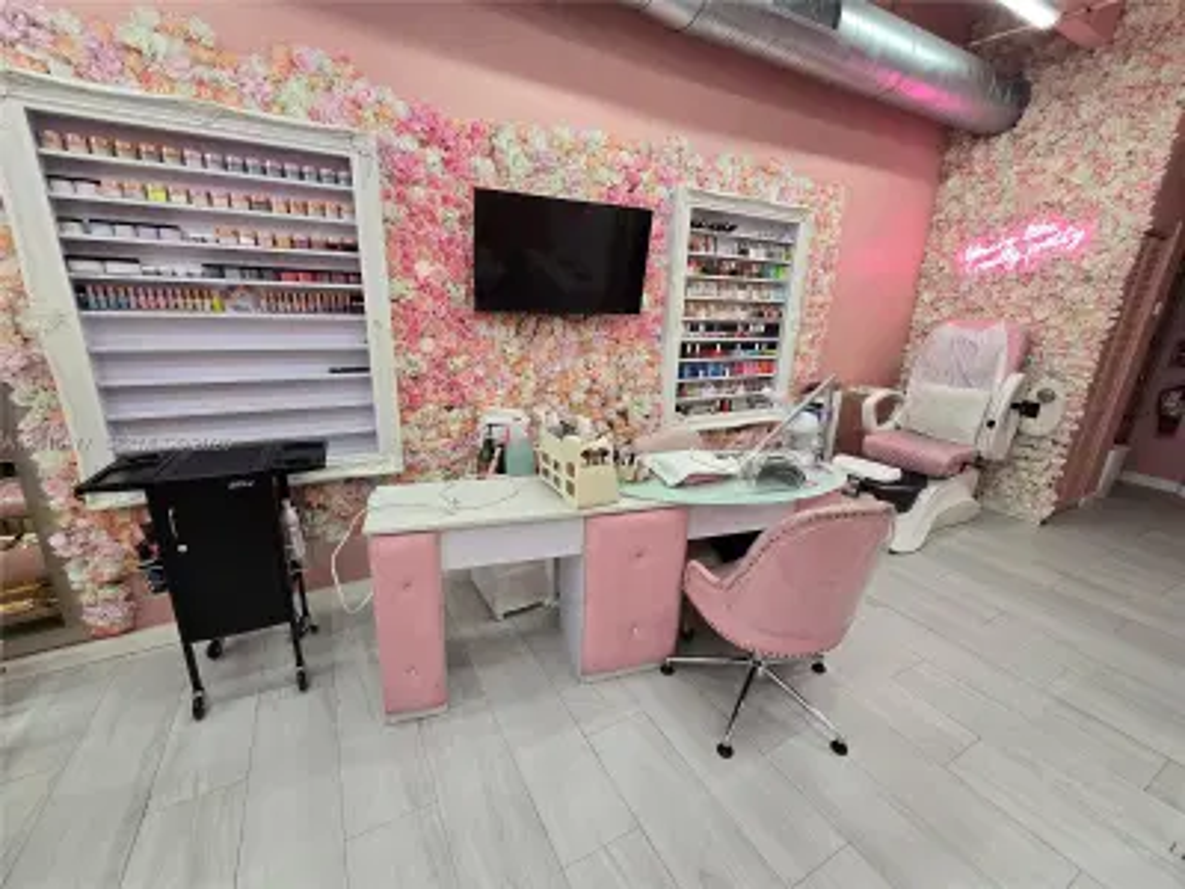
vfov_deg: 89.9
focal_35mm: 13
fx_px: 445
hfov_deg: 106.2
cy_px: 444
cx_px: 592
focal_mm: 2.2
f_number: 2.2
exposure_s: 1/120
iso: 80
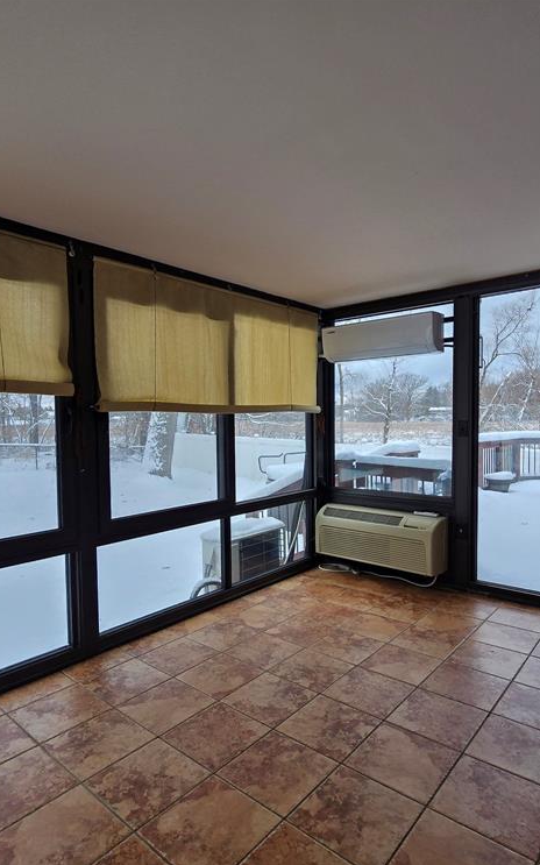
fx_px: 448
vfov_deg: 88.0
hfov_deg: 62.1
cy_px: 440
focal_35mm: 19
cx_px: 287
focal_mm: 2.2
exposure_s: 1/346
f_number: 2.2
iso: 50
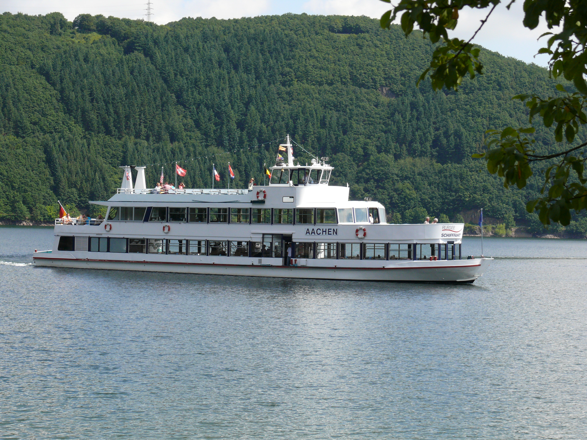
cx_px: 294
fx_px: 1797
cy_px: 220
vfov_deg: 14.0
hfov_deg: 18.5
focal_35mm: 106
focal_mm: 22.4
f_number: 5.6
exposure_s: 1/320
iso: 100
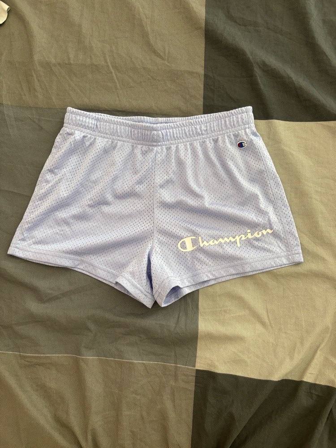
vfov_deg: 67.3
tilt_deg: -82.1
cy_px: 224
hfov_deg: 53.1
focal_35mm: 26
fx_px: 336
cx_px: 168
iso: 160
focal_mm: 5.96
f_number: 1.6
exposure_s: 1/60
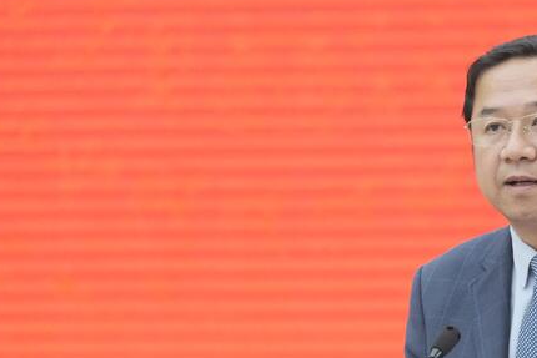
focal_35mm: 357
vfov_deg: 3.9
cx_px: 423
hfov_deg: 5.8
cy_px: 258
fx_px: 5327
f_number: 4.4
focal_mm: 128
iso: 6400
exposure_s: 1/280
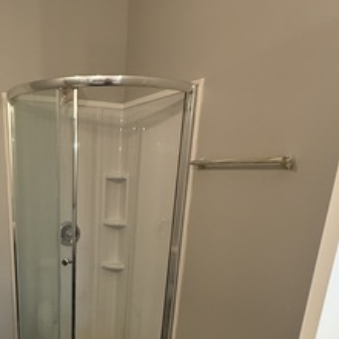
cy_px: 330
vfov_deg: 40.9
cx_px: 80
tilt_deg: -20.0
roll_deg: -1.4
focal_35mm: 36
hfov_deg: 44.3
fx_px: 399
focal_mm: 2.22
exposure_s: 1/60
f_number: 2.2
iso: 320
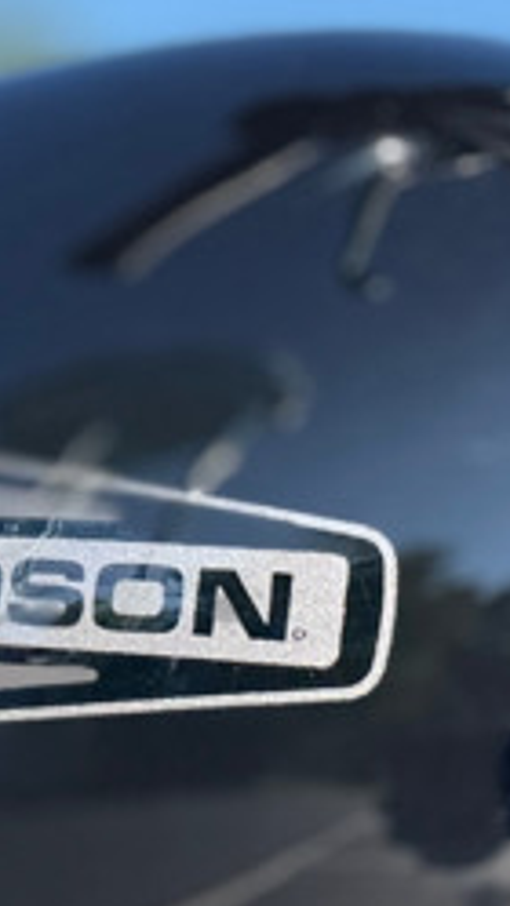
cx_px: -158
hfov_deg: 10.6
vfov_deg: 18.8
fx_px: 2694
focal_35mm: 112
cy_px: 782
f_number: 1.78
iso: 80
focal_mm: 6.76
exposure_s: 1/2000
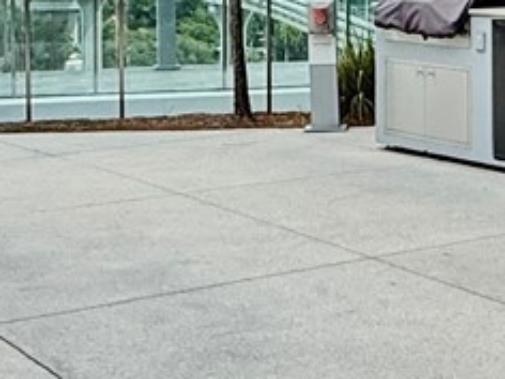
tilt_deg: -1.9
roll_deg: +0.4
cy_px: -15
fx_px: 1386
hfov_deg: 20.6
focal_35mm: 95
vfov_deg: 15.2
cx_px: 336
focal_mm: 2.22
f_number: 2.2
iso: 50
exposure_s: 1/1399
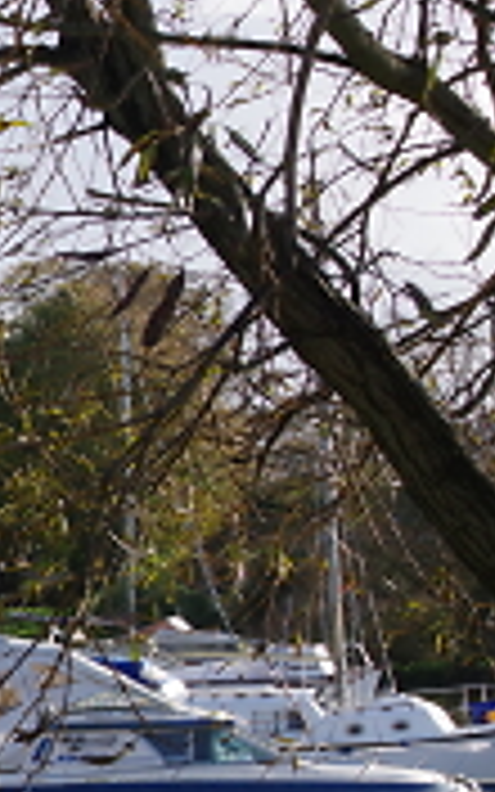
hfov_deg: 8.7
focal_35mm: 135
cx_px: -770
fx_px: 2914
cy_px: 657
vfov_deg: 15.4
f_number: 11
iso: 200
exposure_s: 1/125
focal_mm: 26
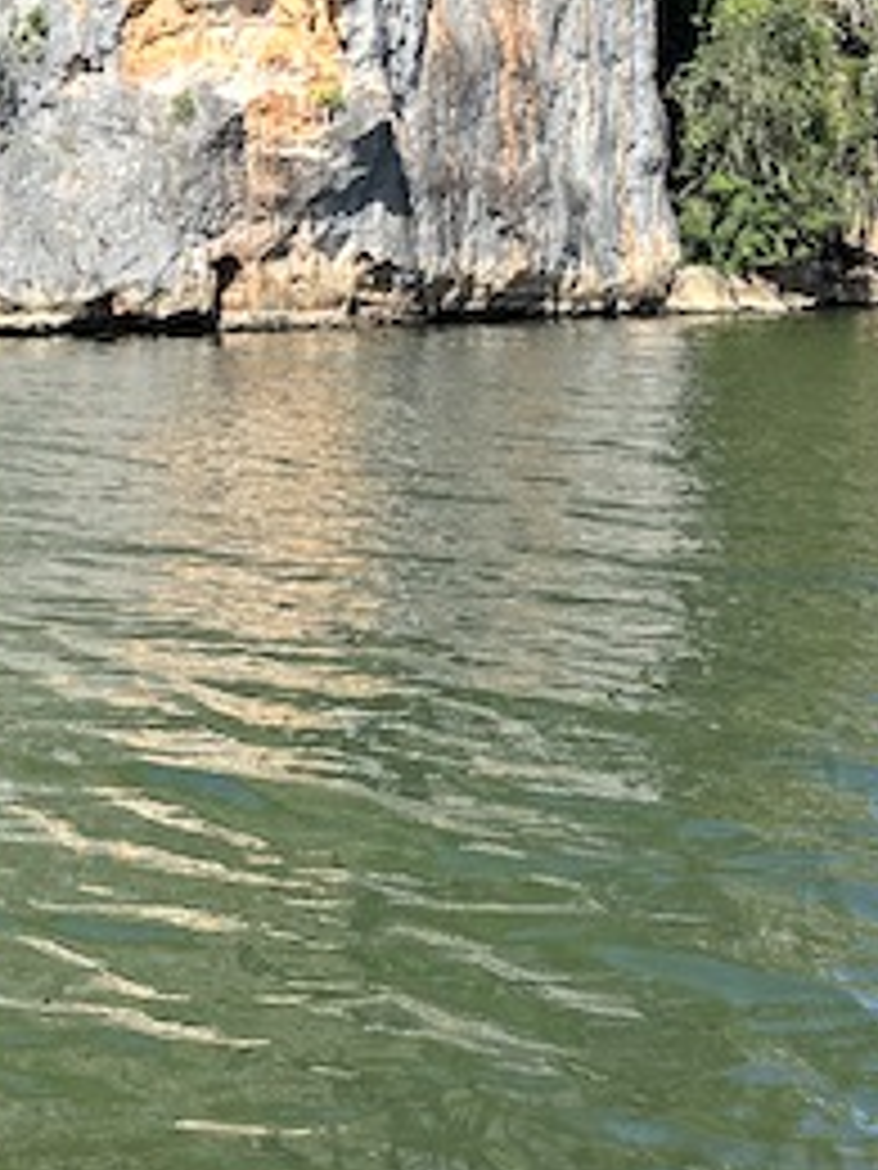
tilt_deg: +9.6
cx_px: 293
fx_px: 1995
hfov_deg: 24.7
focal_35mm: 59
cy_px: 27
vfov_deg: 30.6
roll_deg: +1.7
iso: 80
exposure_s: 1/2809
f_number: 1.78
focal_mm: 6.86
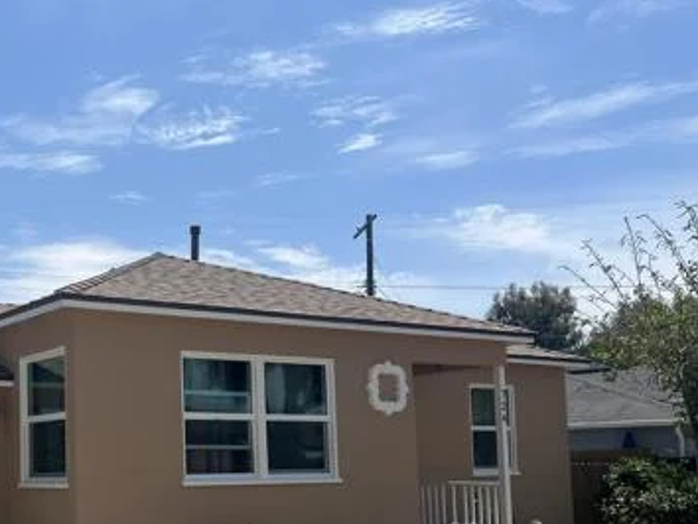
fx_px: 948
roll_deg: +1.2
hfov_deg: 38.0
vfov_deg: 30.4
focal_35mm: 47
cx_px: 85
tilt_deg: +5.3
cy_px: 396
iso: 50
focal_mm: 5.7
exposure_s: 1/6579
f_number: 1.5
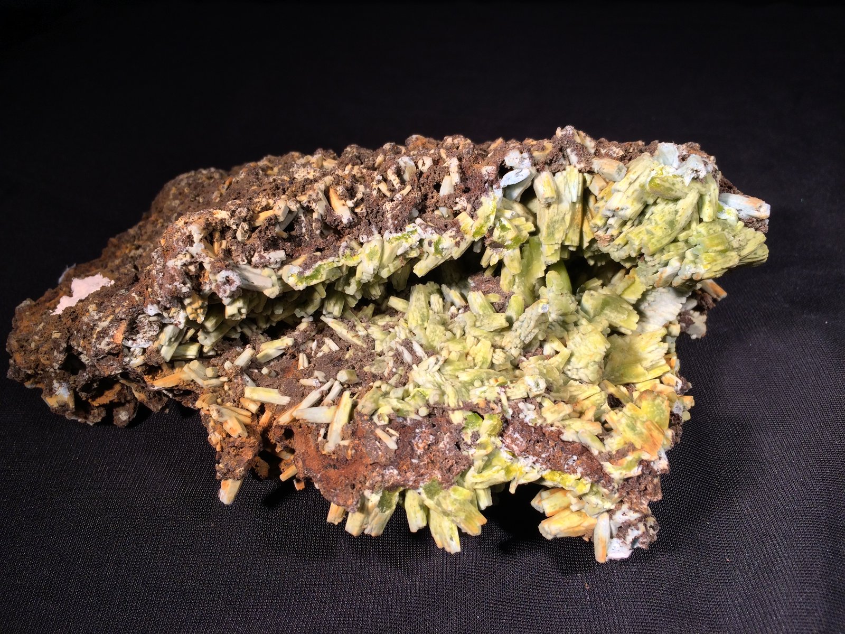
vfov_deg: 48.2
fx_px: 708
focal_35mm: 29
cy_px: 317
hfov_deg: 61.7
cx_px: 422
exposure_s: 1/120
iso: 40
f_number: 2.2
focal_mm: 4.15
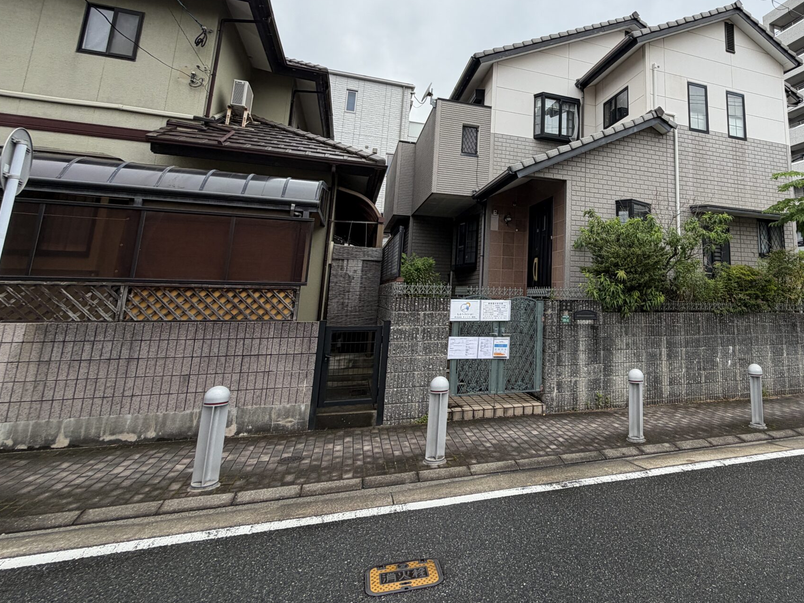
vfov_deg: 62.0
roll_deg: -1.2
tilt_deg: +12.0
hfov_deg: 75.6
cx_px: 559
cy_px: 204
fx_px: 488
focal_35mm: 21
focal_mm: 2.22
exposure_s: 1/510
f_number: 2.2
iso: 40
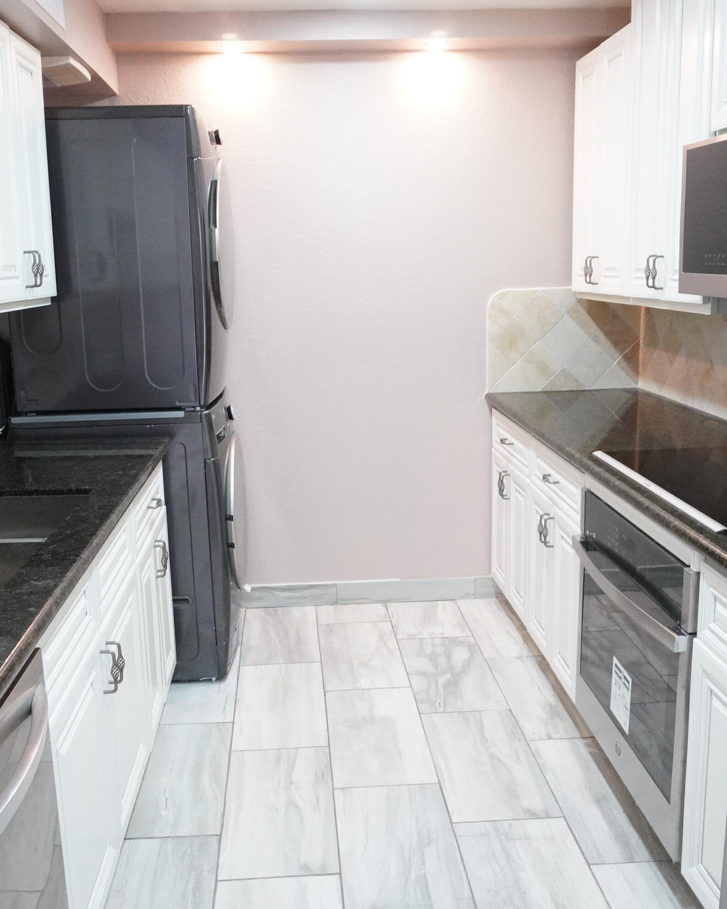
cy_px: 453
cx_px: 336
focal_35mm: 34
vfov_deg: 52.9
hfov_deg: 43.3
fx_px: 915
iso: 5000
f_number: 11
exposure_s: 1/30
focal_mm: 16
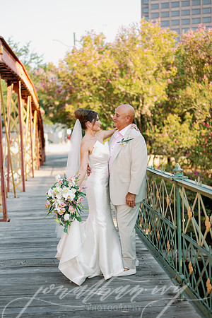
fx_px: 442
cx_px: 106
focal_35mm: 50
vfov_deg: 39.6
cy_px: 159
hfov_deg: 27.0
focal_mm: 50
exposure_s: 1/800
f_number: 1.8
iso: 125
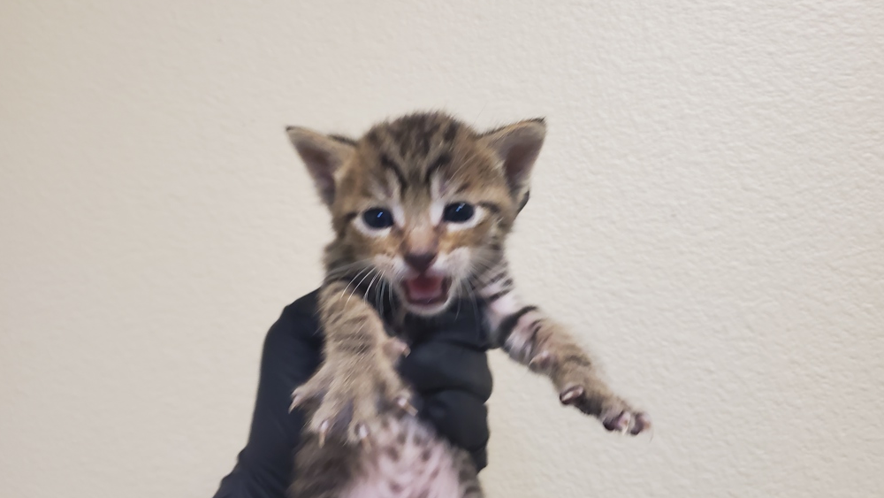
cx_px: 446
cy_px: 259
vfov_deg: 40.2
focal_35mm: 29
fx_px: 680
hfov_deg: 66.1
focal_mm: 4.3
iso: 250
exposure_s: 1/40
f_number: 1.5
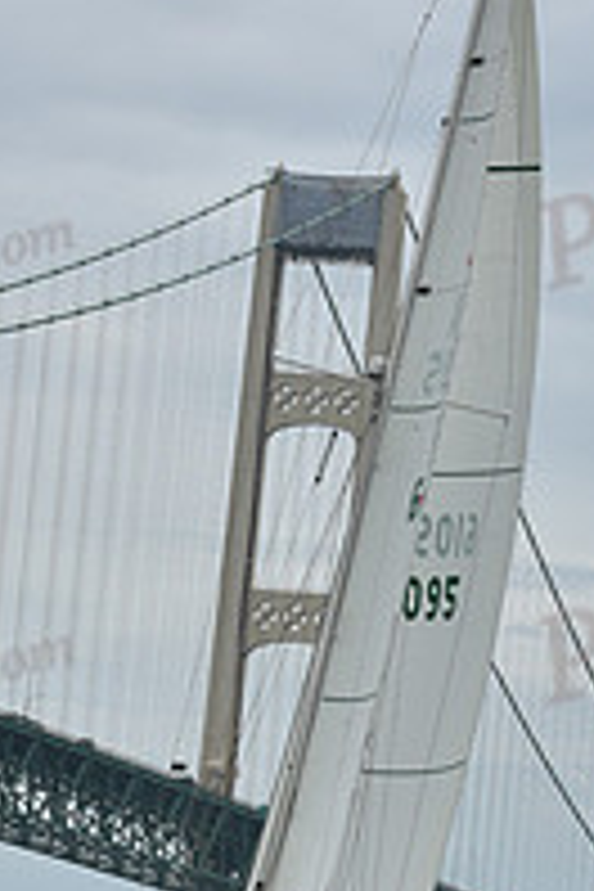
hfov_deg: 6.7
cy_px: 886
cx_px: 308
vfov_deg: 10.0
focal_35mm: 205
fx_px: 5073
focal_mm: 70
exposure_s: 1/800
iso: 250
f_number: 11
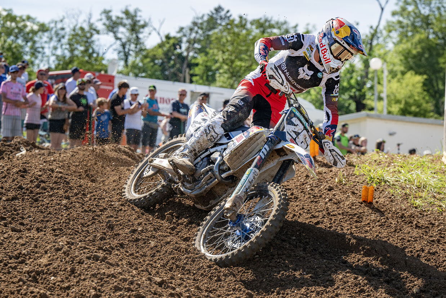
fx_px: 1487
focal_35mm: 120
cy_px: 149
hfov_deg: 17.1
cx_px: 223
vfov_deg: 11.4
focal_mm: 120
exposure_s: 1/1600
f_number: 5.6
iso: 200
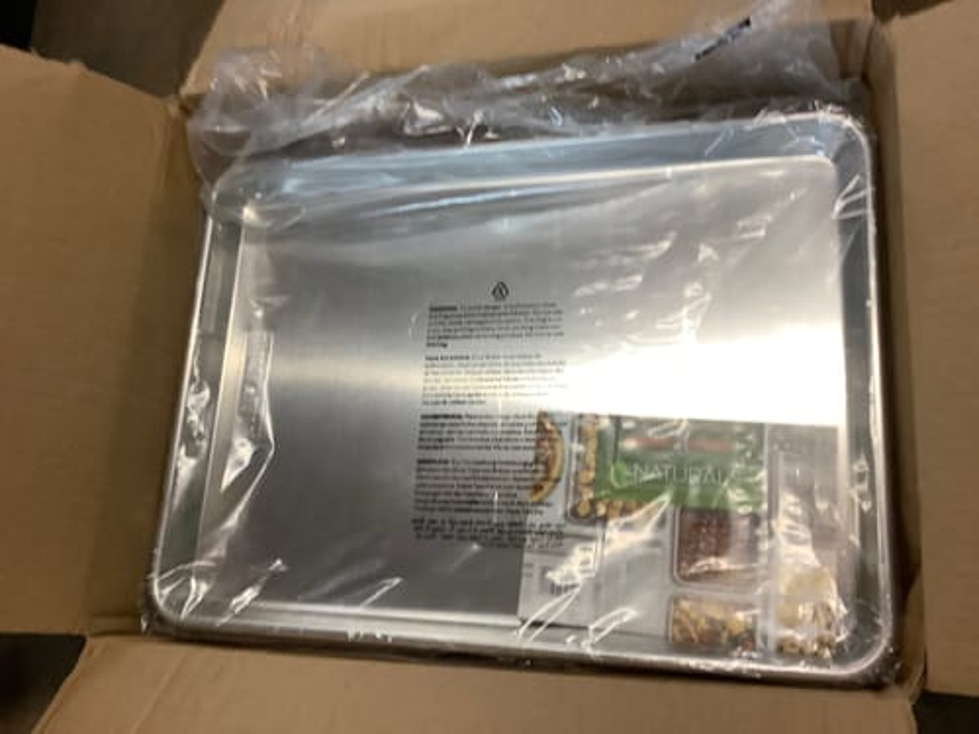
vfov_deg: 45.4
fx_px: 877
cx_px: 490
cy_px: 367
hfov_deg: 58.4
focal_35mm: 31
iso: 160
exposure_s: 1/50
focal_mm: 3.3
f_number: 2.4
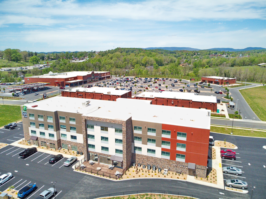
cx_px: 133
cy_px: 100
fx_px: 184
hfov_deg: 71.6
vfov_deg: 56.8
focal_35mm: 24
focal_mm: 4.5
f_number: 2.8
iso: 400
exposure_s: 1/3205
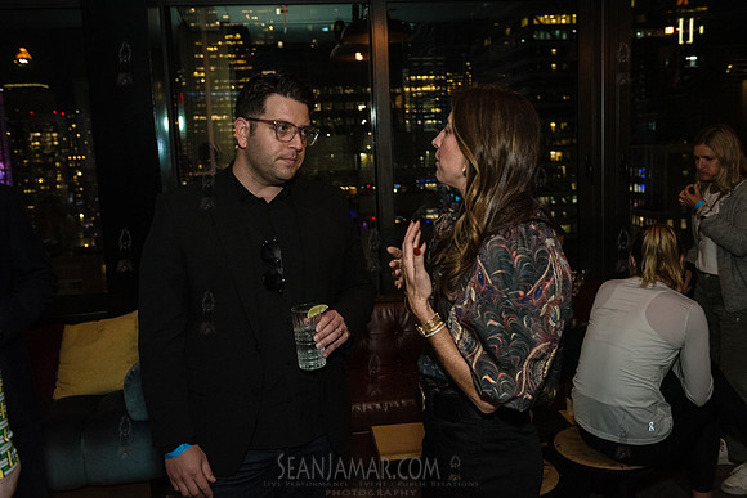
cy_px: 249
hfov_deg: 55.8
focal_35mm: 34
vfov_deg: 38.9
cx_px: 374
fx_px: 706
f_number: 4
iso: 6400
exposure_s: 1/125
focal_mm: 34
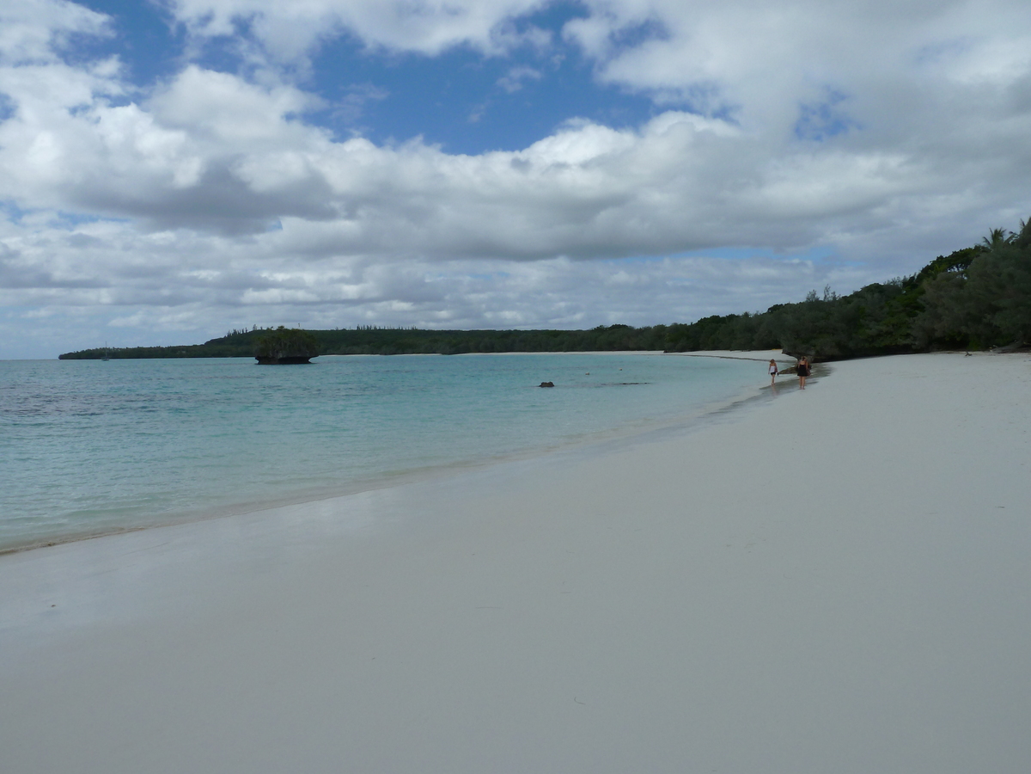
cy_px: 387
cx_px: 516
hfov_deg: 69.4
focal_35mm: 25
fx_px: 745
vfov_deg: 54.9
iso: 80
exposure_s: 1/640
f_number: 5.6
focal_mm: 4.1
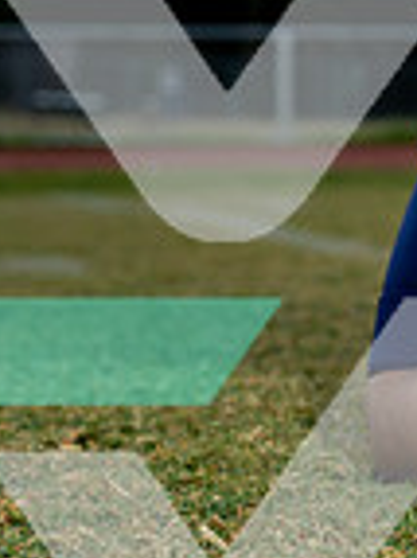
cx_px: 881
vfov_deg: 7.5
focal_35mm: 264
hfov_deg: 5.5
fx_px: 4247
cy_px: 33
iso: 500
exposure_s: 1/250
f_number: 5.6
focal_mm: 67
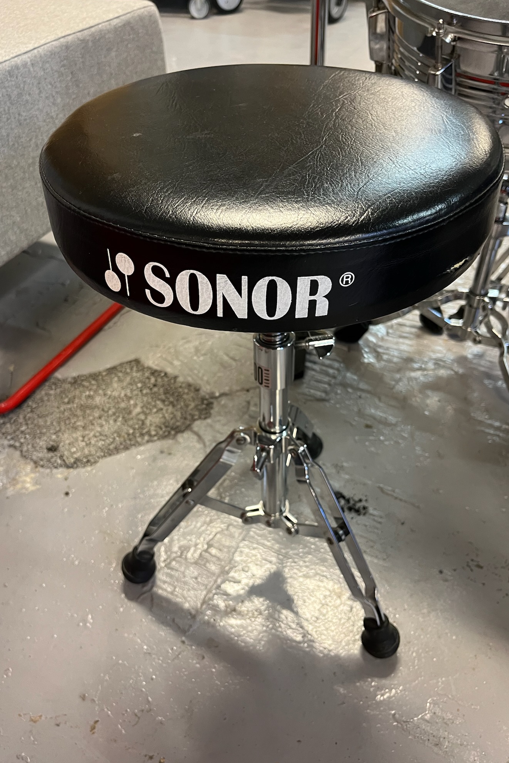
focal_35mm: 28
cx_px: 247
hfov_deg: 46.4
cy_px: 393
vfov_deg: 65.5
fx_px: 594
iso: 160
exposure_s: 1/50
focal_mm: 5.1
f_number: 1.6
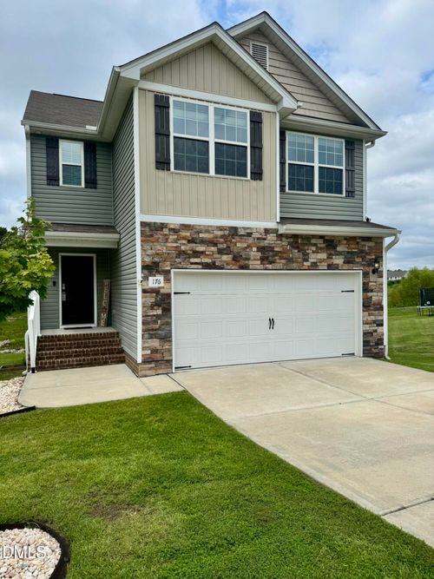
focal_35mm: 24
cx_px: 217
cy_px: 290
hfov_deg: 56.8
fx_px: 401
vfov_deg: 71.6
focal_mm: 6.76
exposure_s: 1/6410
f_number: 1.78
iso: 80
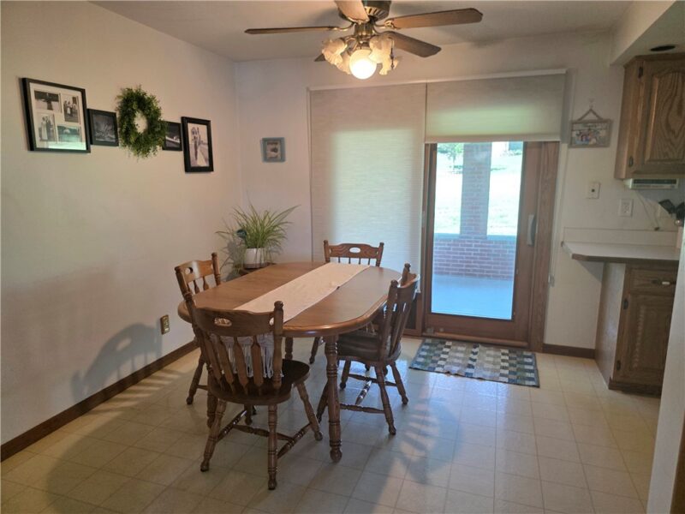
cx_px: 342
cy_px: 257
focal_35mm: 23
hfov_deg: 73.9
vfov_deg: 58.9
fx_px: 455
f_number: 1.7
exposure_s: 1/182
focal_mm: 6.3
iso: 200
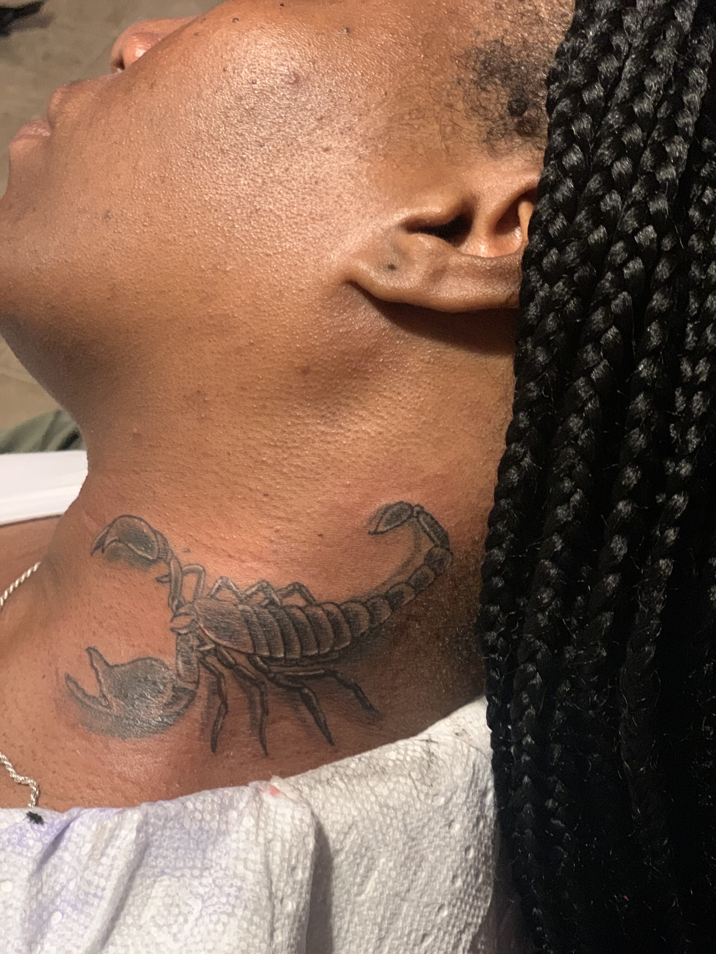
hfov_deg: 28.0
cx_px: 358
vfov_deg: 36.8
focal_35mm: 52
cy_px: 477
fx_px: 1434
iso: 500
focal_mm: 6
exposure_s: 1/30
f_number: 2.4
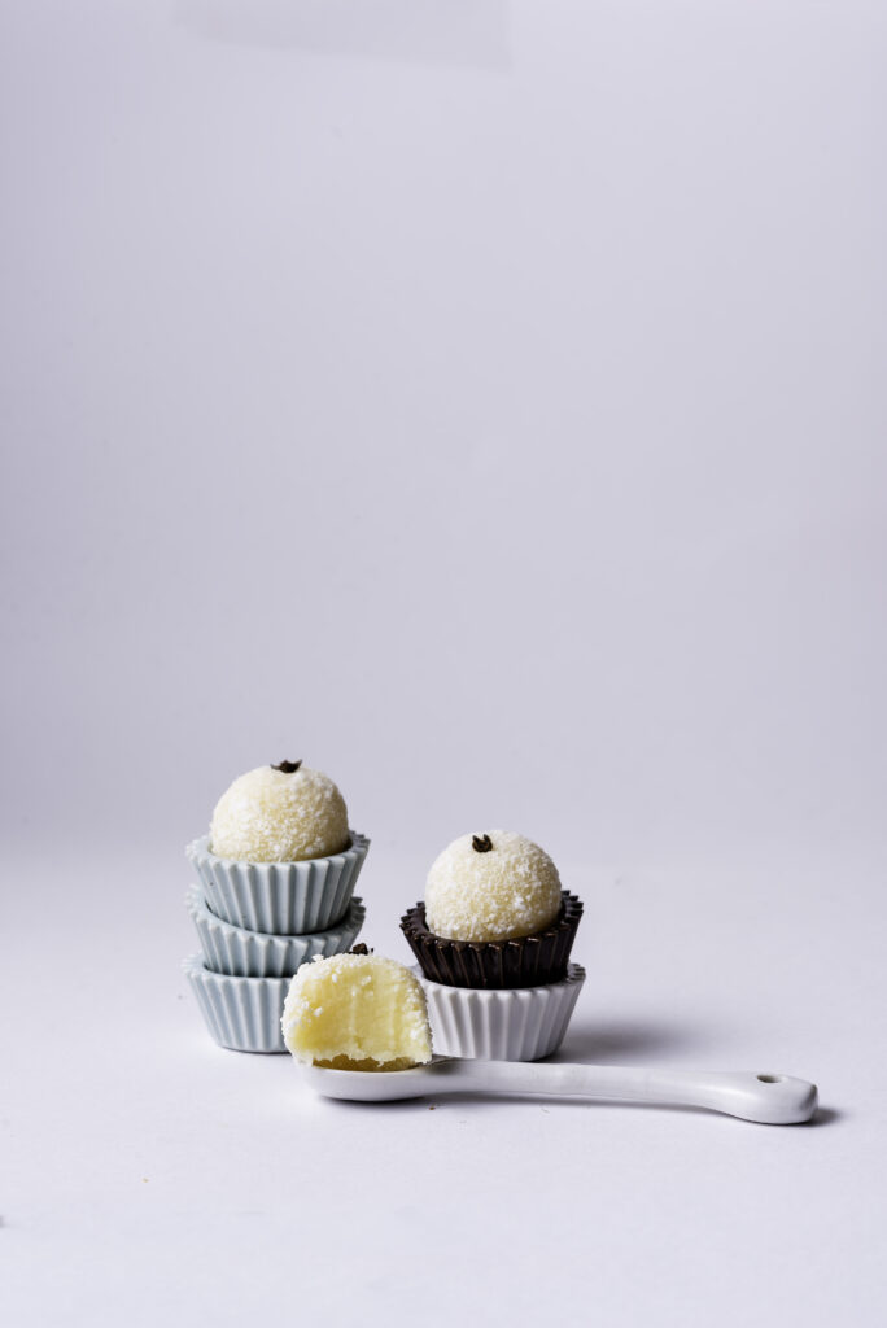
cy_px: 664
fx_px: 3137
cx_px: 444
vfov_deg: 23.9
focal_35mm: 85
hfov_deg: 16.1
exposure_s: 1/200
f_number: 13
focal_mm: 85
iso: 100
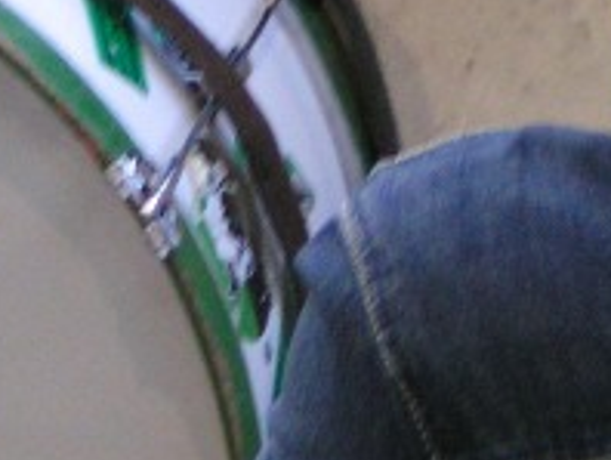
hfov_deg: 3.7
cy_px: 176
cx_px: -389
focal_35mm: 529
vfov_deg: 2.8
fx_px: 9349
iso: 200
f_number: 3.5
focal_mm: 20
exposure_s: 1/30
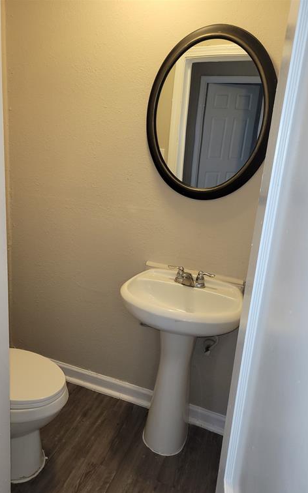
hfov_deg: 44.4
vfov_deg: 66.5
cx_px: 133
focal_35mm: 28
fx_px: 376
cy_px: 250
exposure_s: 1/60
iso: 100
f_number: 1.8
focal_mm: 5.4
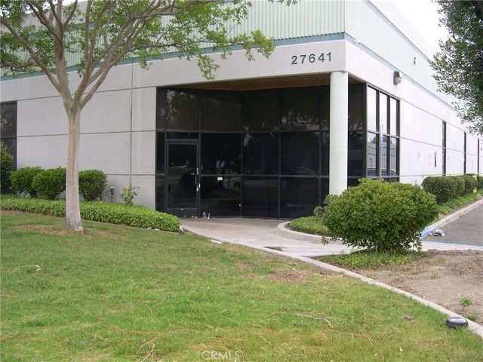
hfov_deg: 49.0
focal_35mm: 38
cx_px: 242
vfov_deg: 37.7
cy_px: 181
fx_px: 530
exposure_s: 1/298
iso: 100
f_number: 2.8
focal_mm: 8
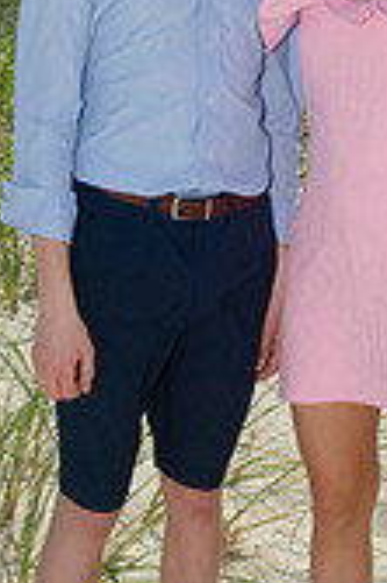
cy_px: 199
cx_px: 261
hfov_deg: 12.5
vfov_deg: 18.7
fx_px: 1761
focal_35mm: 109
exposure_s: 1/250
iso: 100
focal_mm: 27
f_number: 9
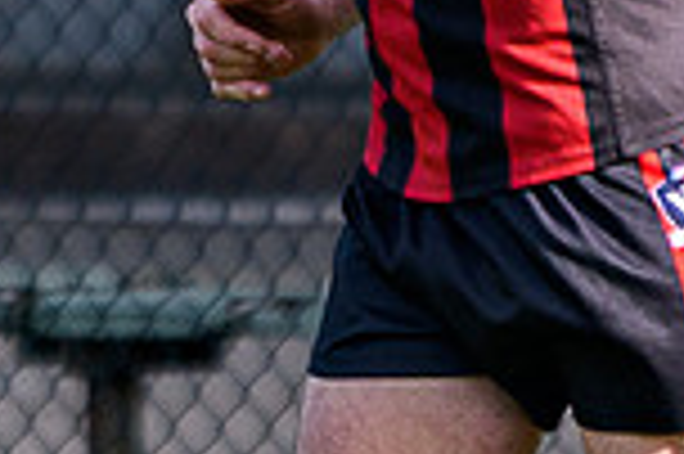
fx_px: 63391
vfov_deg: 0.4
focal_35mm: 3340
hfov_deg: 0.6
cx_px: 71
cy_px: 534
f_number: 2.8
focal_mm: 200
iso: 110
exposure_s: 1/1250
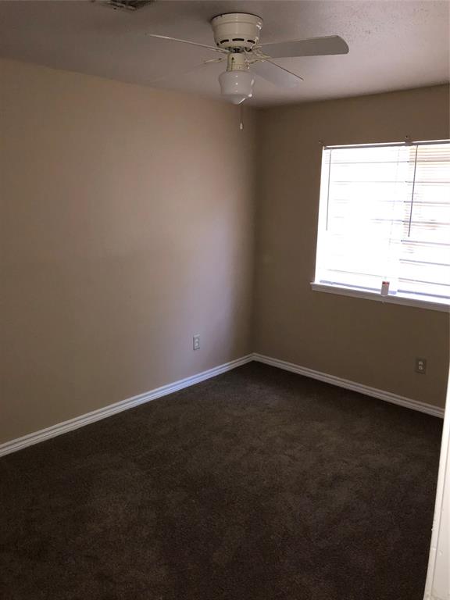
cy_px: 300
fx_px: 503
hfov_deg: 48.2
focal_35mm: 29
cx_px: 225
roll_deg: -0.4
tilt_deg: -13.1
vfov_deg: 61.7
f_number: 1.8
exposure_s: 1/40
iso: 125
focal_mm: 3.99
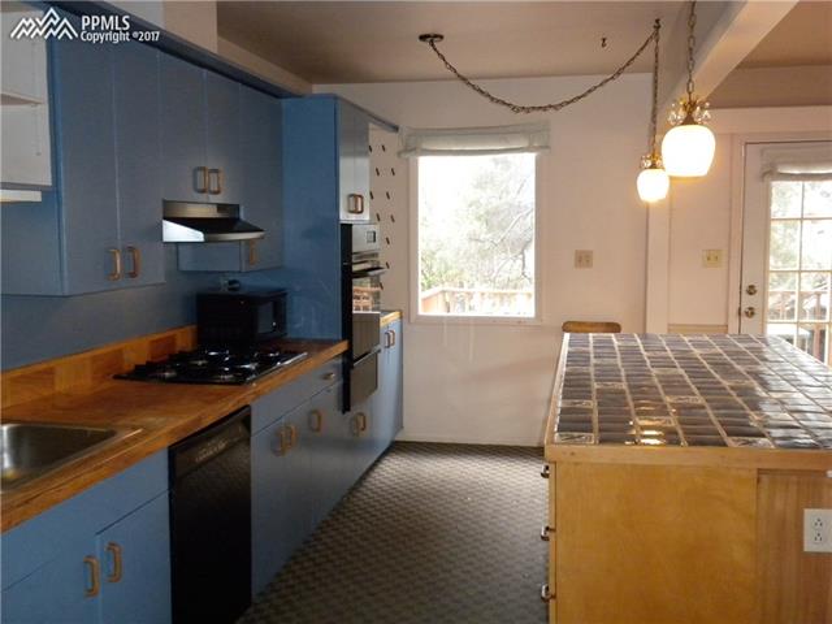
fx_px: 889
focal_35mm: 37
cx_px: 416
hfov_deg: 50.1
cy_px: 312
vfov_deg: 38.7
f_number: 3.5
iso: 400
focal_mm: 6.6
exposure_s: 1/73.8
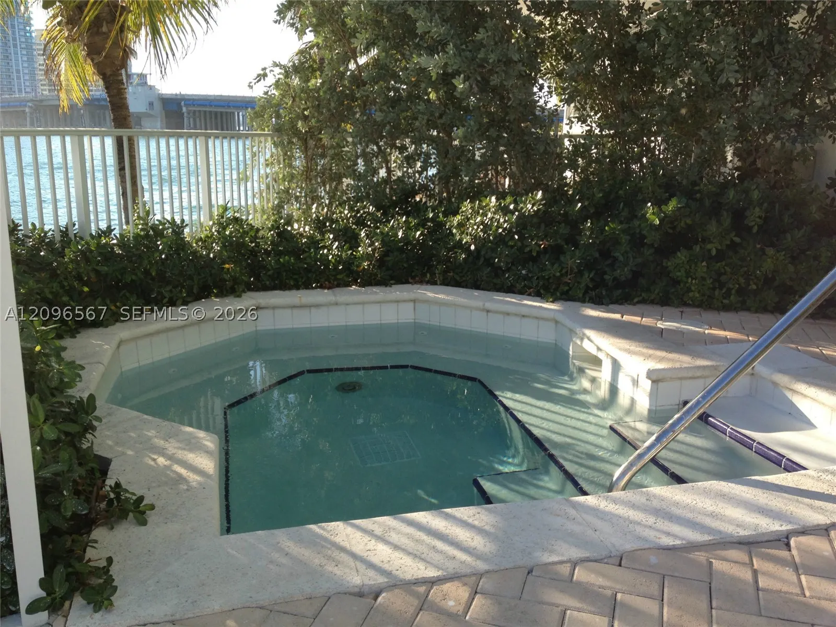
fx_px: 845
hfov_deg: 52.6
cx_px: 418
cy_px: 314
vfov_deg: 40.7
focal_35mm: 35
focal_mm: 4.28
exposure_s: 1/593
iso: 50
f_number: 2.4
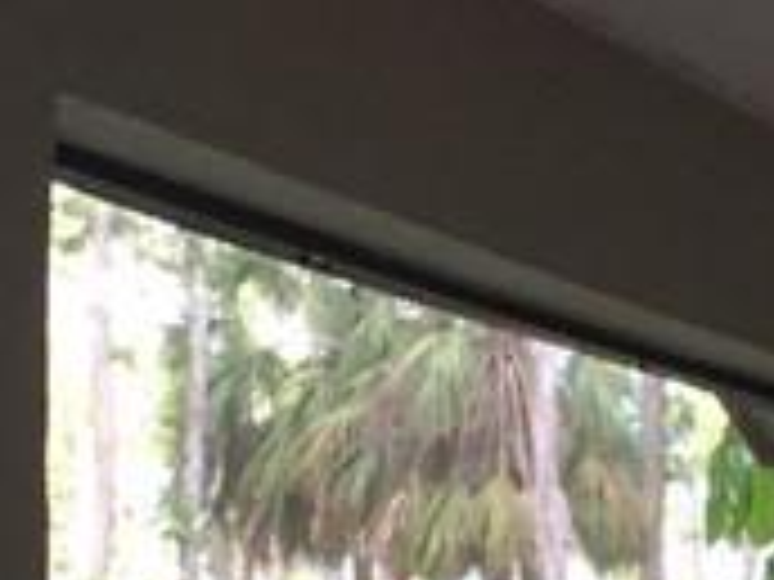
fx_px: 3868
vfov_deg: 8.2
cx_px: 680
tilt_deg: -2.4
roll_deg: -2.1
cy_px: 1075
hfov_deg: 11.4
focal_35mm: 173
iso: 50
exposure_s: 1/120
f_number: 2.2
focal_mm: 4.15
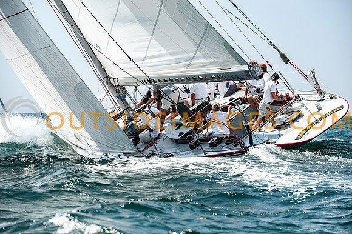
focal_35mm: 125
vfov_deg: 11.0
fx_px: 1218
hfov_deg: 16.4
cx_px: 176
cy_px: 117
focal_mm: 120
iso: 320
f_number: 5
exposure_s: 1/3200
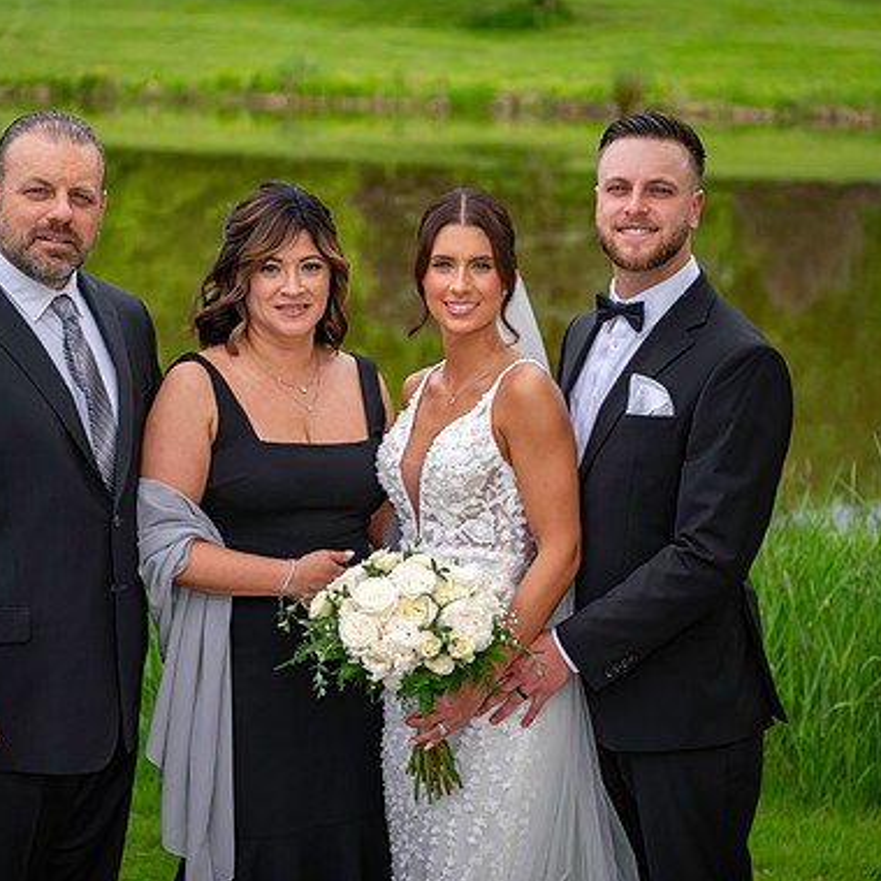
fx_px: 2591
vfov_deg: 19.3
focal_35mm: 90
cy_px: 440
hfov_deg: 19.3
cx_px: 457
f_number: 3.2
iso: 400
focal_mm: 62
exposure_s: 1/3200
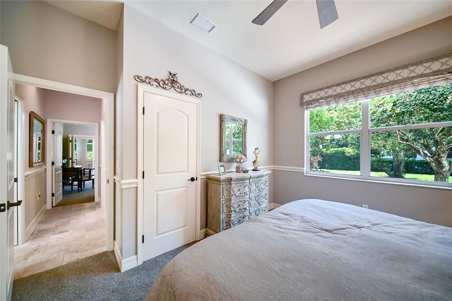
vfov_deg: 90.0
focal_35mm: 12
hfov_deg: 112.6
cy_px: 150
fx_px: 151
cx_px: 226
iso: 800
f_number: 8
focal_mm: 12
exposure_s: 1/5
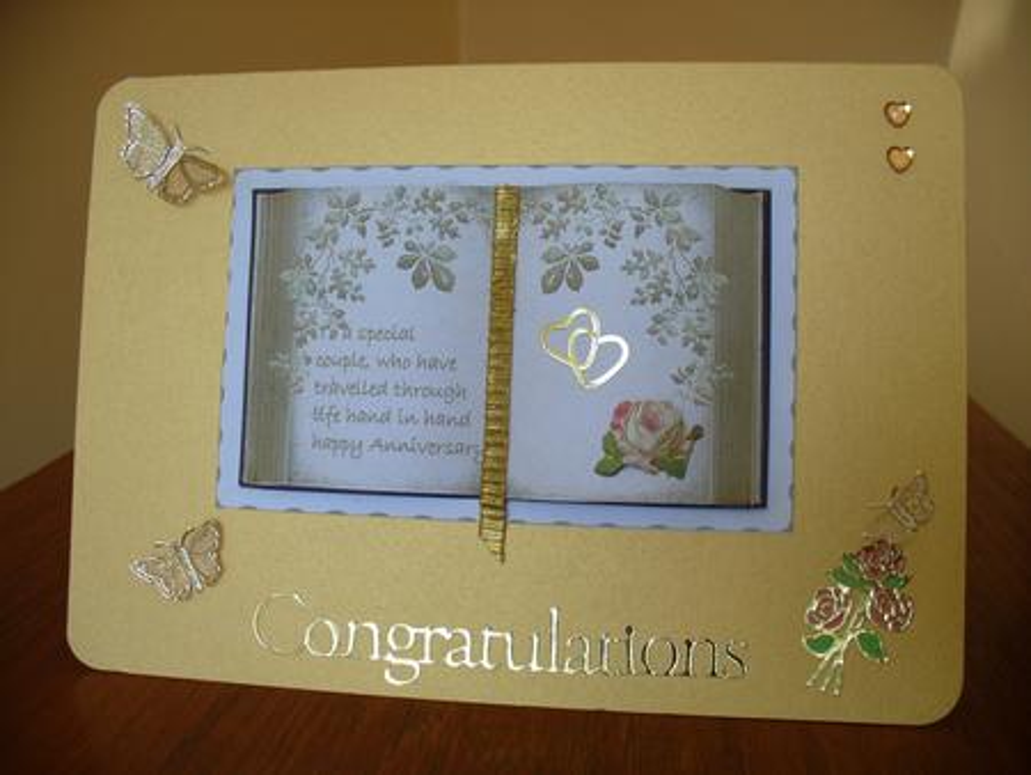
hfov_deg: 50.1
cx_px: 516
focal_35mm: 37
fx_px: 1103
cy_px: 388
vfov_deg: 38.7
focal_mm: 6.1
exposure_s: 1/160
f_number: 2.8
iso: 64
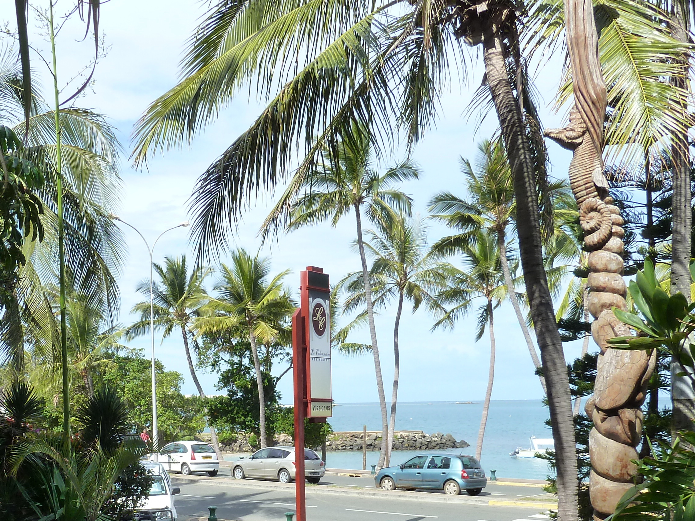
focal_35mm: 44
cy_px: 442
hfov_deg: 42.4
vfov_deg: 31.7
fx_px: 883
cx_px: 237
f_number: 4
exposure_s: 1/400
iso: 125
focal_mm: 4.1
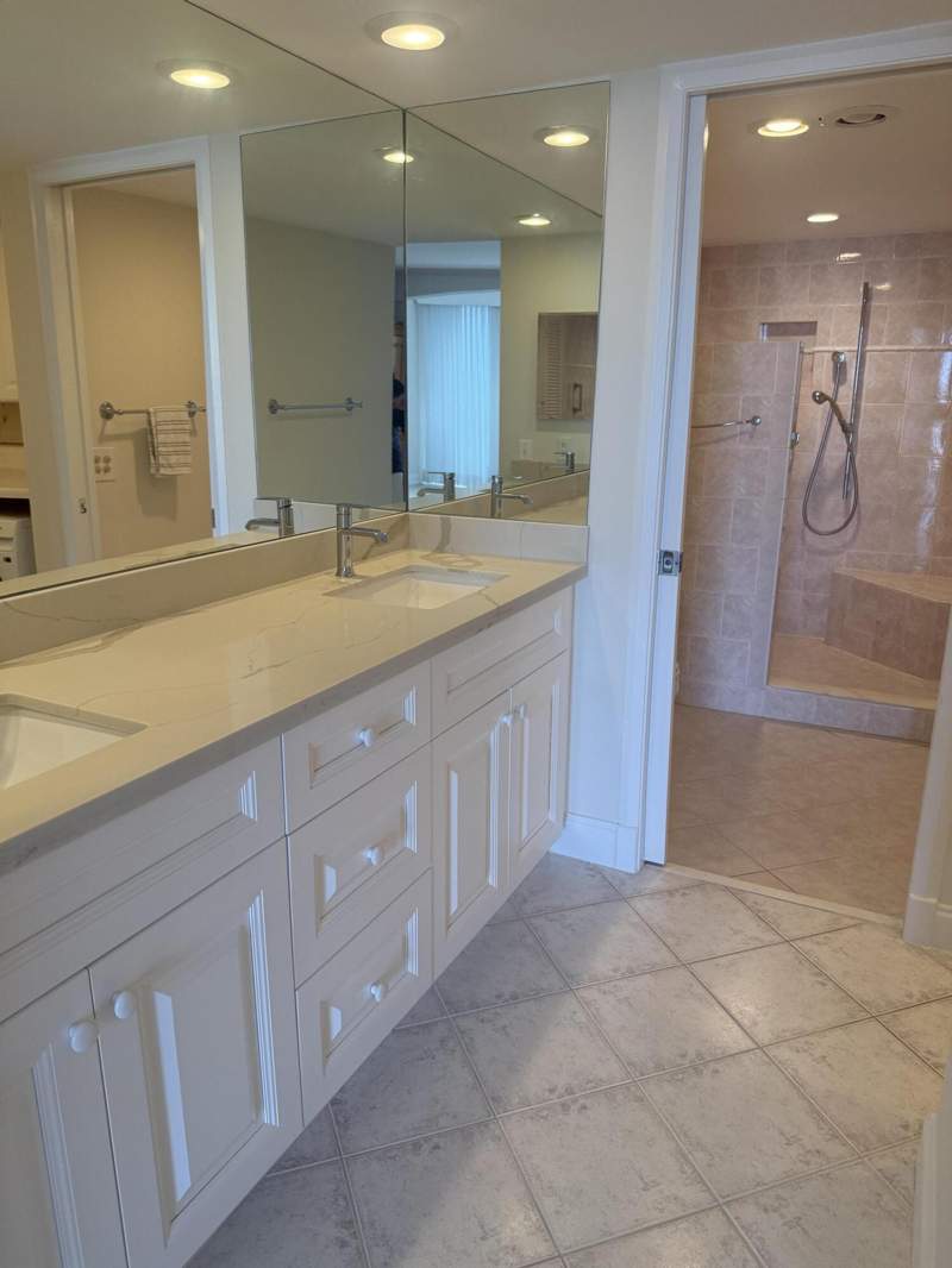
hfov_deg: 56.8
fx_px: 880
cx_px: 476
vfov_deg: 71.6
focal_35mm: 24
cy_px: 634
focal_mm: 6.76
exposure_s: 1/237
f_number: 1.78
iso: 160
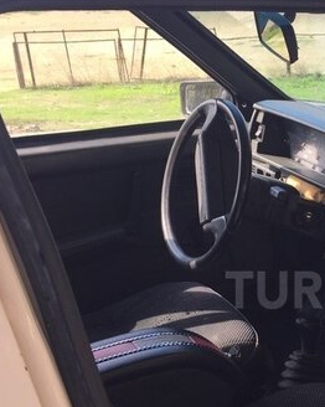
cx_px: 352
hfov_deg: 24.9
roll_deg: -1.3
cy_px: 290
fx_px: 686
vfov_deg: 32.6
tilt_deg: -26.6
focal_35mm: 57
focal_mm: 4.15
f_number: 2.2
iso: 32
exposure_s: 1/366
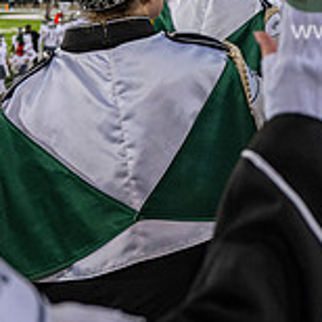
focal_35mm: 77
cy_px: -43
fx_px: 810
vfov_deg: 21.2
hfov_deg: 20.3
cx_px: 435
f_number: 3.2
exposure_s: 1/500
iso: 1250
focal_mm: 24
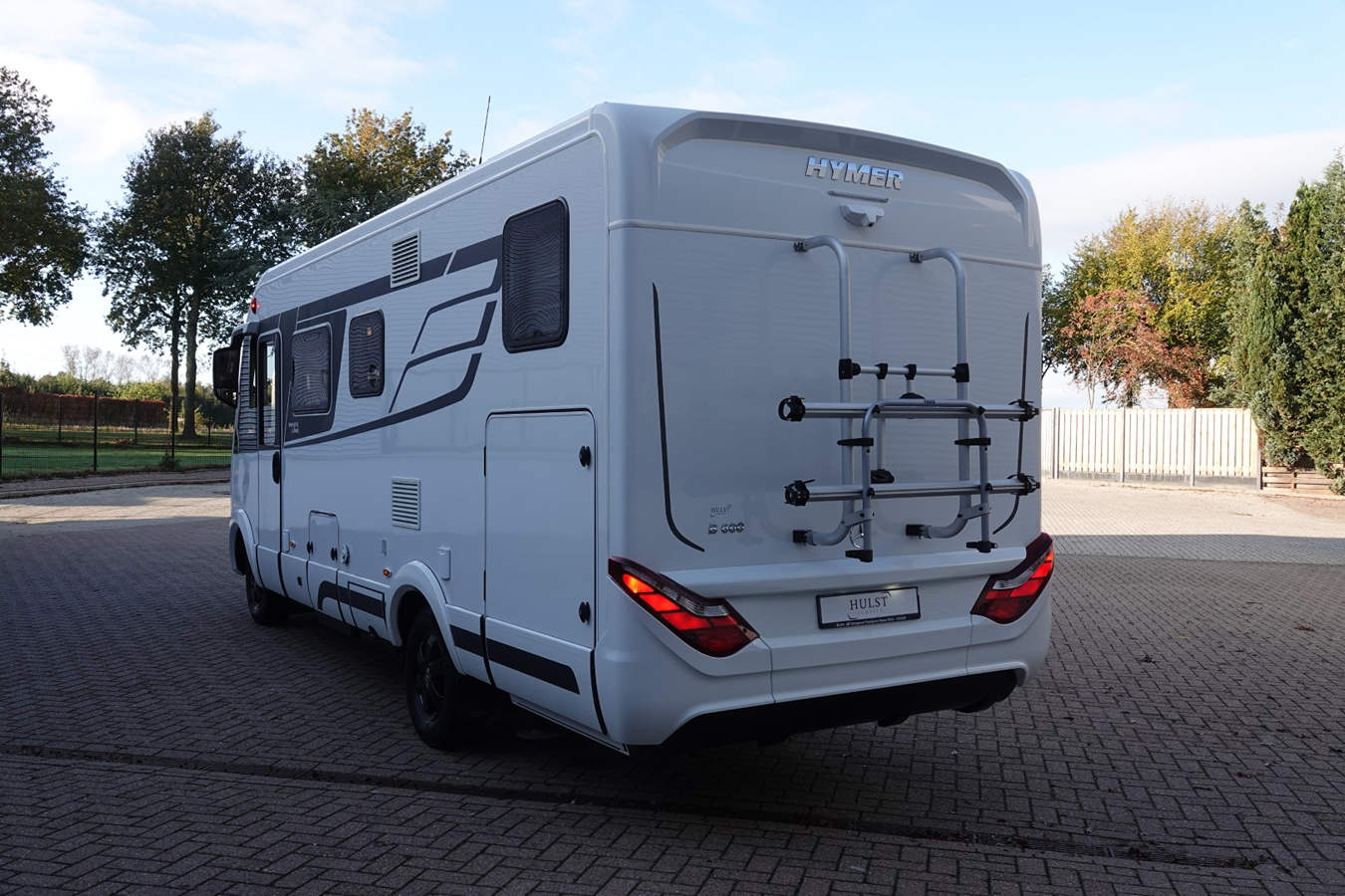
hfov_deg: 60.3
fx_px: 1158
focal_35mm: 31
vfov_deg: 42.3
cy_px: 448
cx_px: 672
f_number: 3.5
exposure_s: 1/250
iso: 100
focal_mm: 11.26
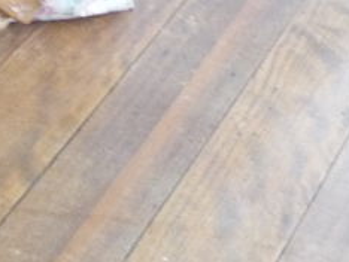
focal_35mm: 141
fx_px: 1423
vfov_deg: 10.5
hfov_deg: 12.7
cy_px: 153
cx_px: -283
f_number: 2.8
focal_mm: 5.5
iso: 400
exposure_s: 1/13
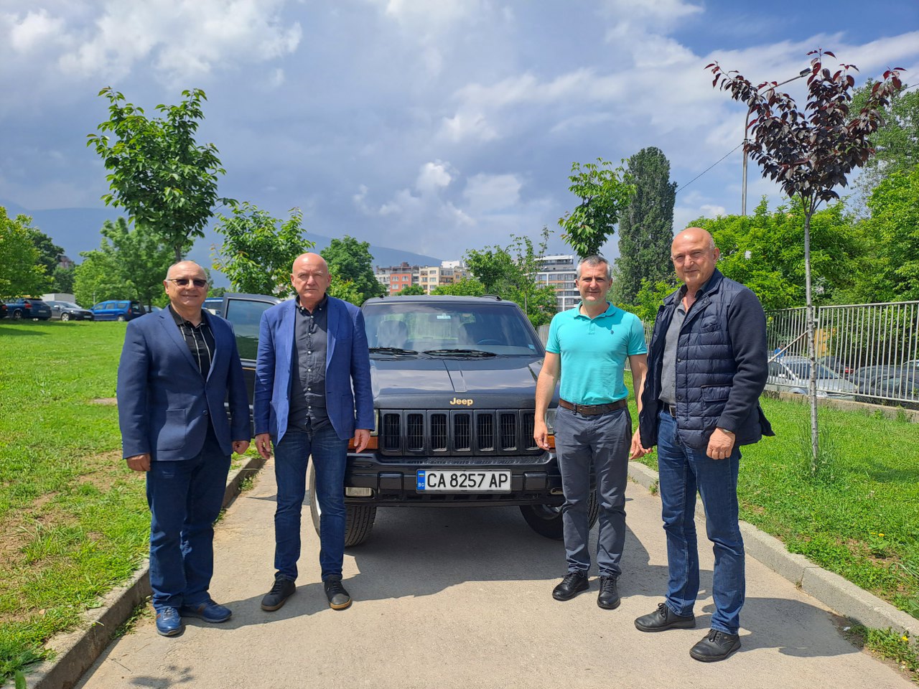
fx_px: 664
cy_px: 344
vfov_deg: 54.9
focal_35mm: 25
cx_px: 460
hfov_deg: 69.4
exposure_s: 1/1325
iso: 32
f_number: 1.8
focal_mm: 4.65
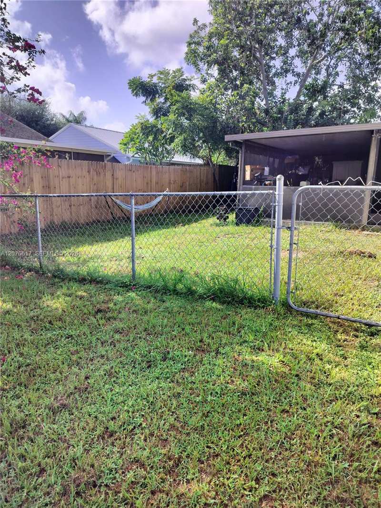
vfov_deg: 71.6
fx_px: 352
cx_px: 190
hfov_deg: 56.8
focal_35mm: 24
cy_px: 254
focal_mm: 5.24
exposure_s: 1/794
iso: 50
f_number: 1.7
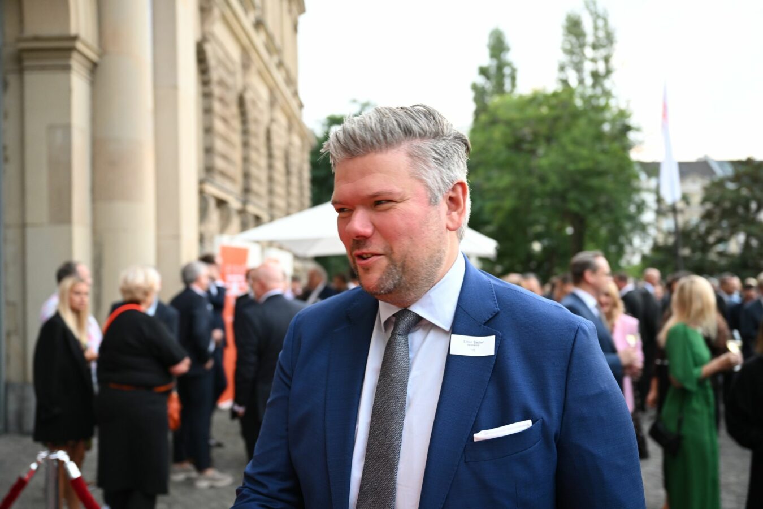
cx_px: 382
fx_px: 689
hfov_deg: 58.0
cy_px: 254
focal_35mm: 32
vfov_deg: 40.5
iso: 1250
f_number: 3.2
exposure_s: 1/250
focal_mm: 32.5
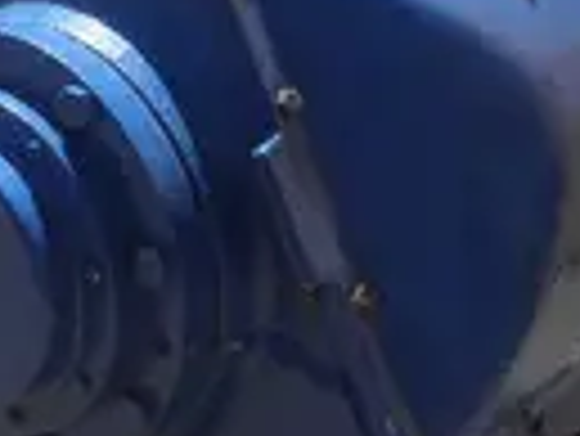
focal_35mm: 87
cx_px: 31
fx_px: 1459
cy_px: 148
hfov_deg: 21.8
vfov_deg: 17.0
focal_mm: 5
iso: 64
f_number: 8.5
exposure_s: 1/80
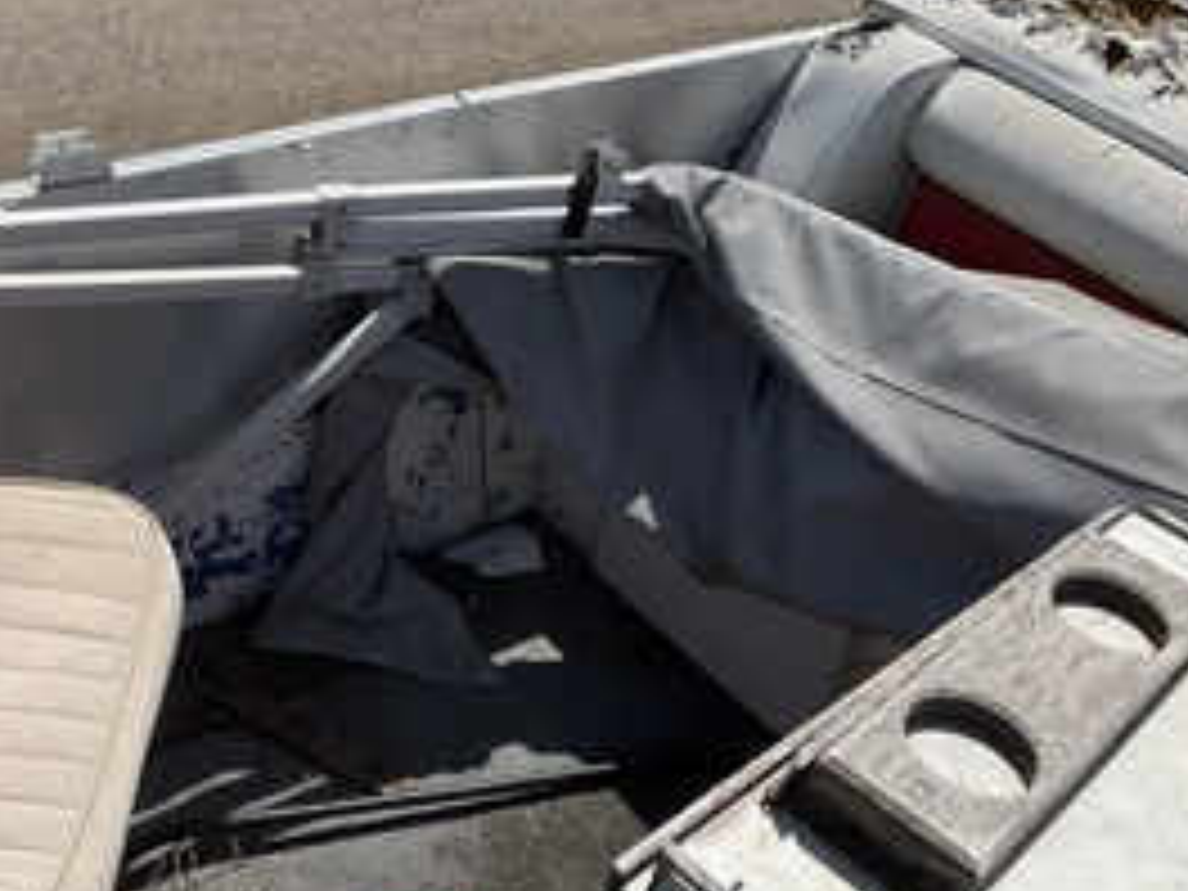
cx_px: 490
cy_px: 513
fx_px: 1510
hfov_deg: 42.8
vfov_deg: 32.8
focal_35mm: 44
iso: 25
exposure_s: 1/3125
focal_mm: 3
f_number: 1.8
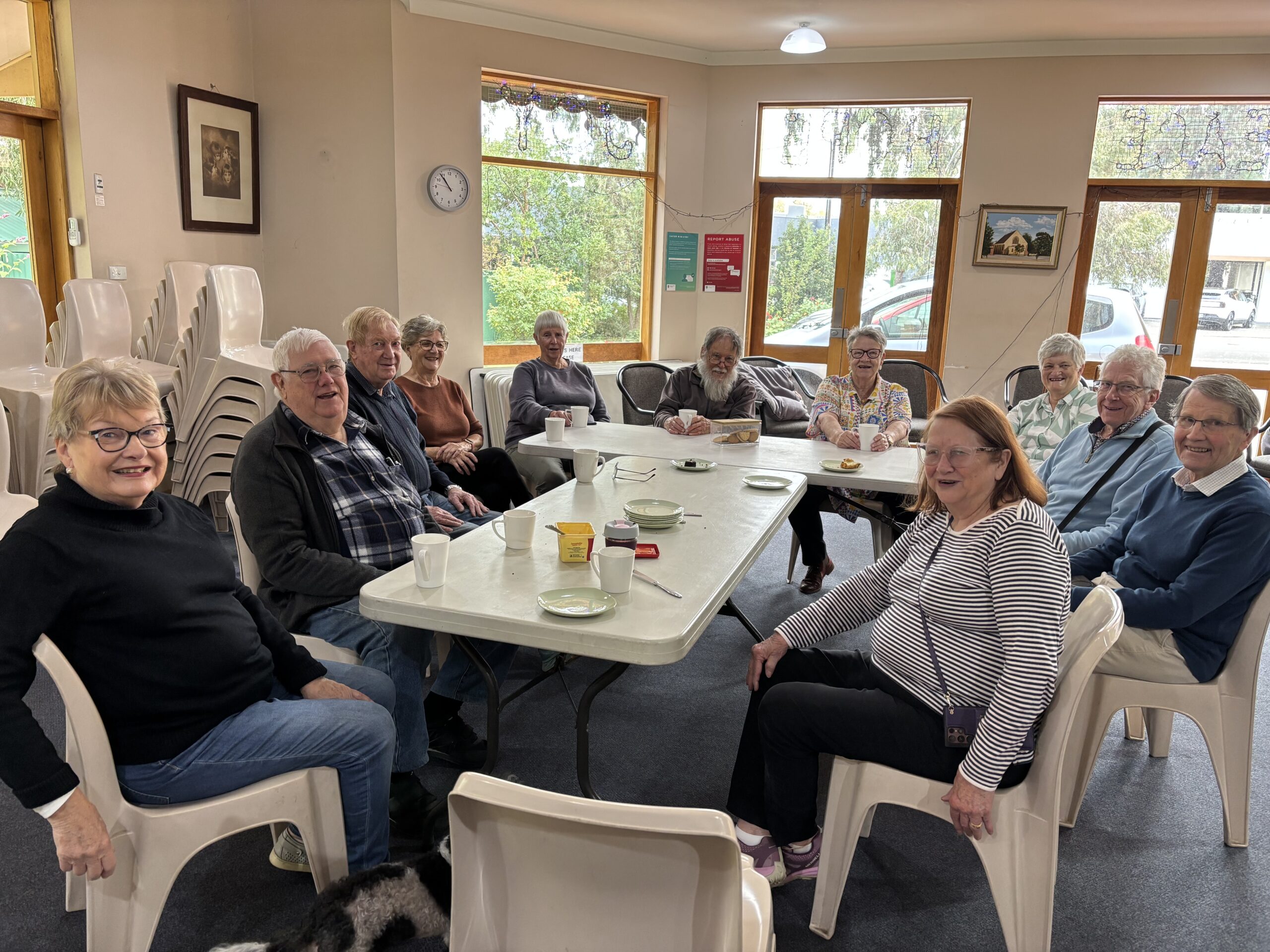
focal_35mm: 26
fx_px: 954
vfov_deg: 53.1
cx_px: 635
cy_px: 476
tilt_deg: -12.0
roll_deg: -1.7
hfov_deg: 67.3
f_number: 1.6
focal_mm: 5.96
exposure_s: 1/63
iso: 125
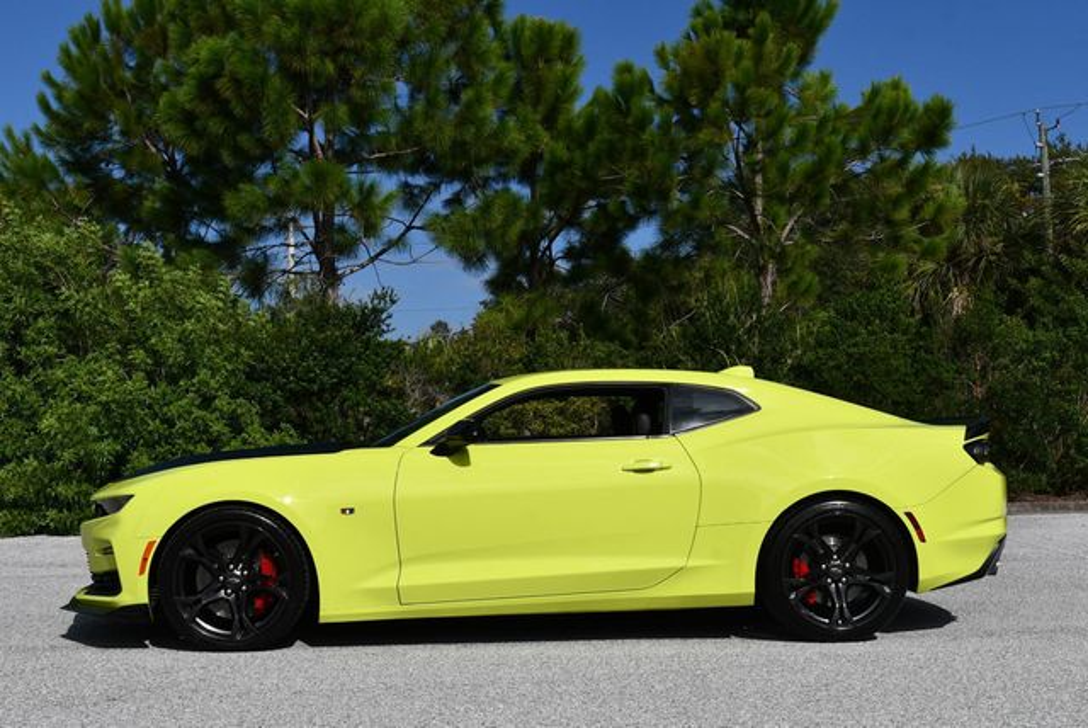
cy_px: 364
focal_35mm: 52
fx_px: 1573
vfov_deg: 26.0
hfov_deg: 38.2
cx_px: 544
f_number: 10
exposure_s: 1/400
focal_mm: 26
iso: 100
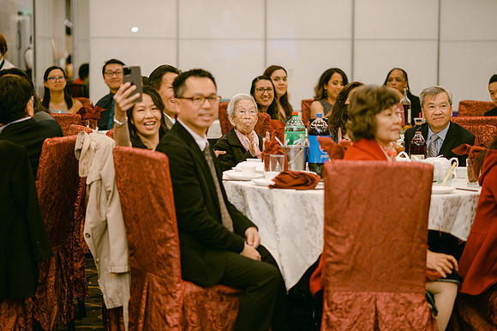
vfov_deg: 16.1
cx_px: 248
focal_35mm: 85
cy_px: 166
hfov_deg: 23.9
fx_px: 1173
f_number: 2
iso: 320
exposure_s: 1/125
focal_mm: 85
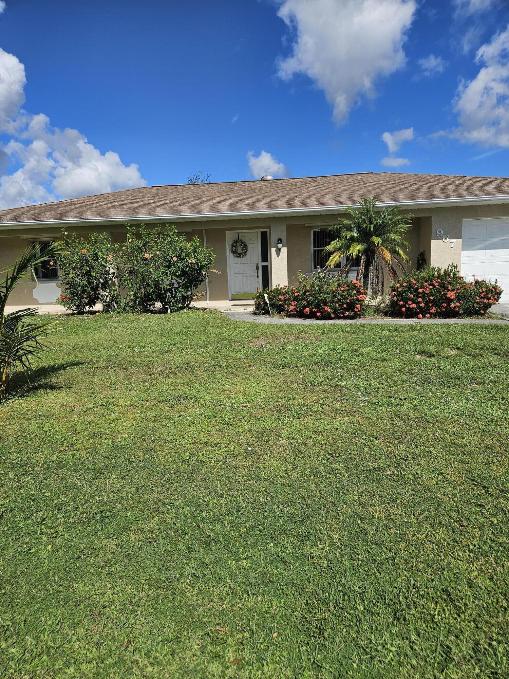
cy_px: 340
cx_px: 254
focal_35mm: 23
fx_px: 451
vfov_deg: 73.9
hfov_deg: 58.9
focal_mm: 5.4
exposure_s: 1/3273
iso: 25
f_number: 1.8
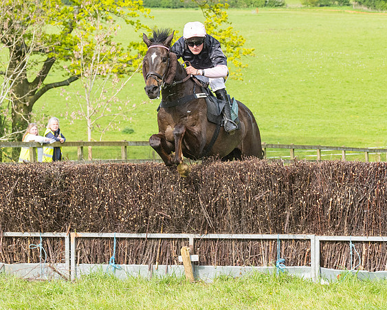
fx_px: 2196
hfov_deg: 10.1
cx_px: 202
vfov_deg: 8.1
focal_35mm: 192
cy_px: 151
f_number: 5.6
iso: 400
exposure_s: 1/1250
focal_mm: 70
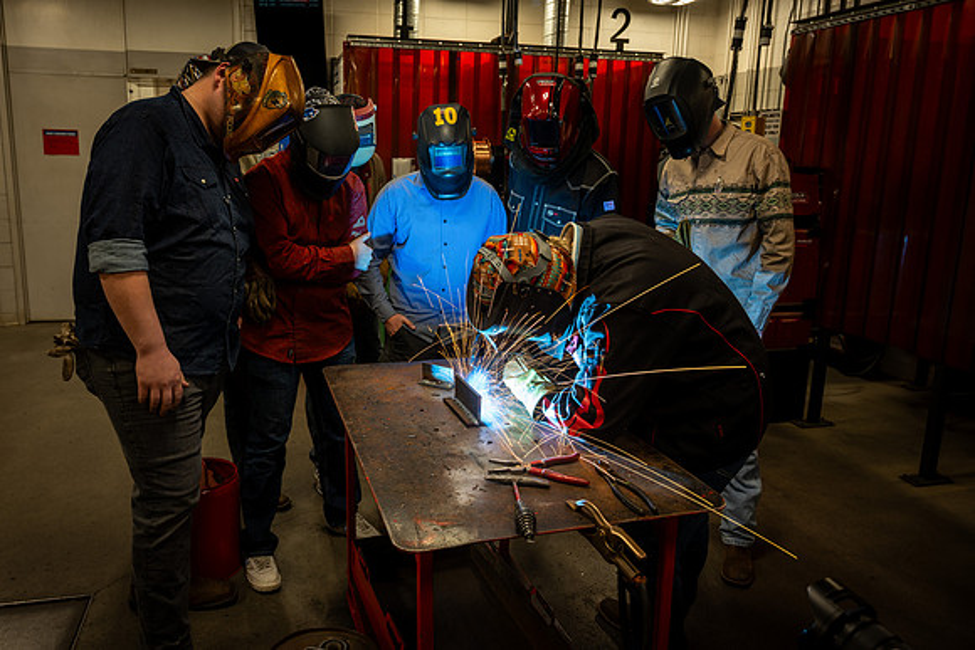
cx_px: 438
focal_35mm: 27
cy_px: 290
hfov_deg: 68.1
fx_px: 720
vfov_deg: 48.6
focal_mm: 24
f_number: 5
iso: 64
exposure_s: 1/13
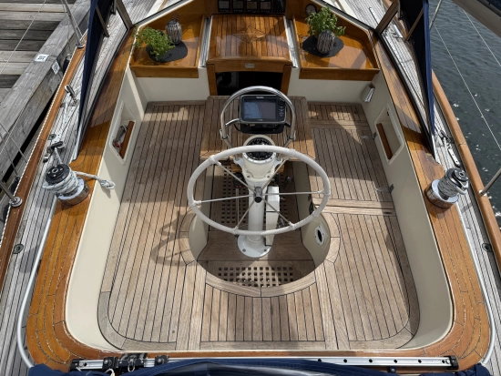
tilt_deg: -52.6
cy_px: 188
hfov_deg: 71.6
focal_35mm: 24
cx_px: 250
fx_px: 348
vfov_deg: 56.9
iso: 80
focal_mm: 6.76
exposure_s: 1/4673
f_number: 1.78
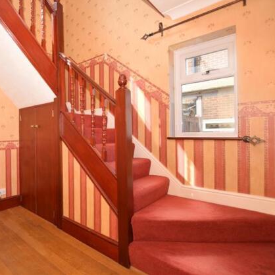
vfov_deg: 74.8
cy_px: 132
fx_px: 180
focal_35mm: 20
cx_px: 64
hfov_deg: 69.2
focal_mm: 10
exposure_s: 1/160
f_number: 6.3
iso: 200
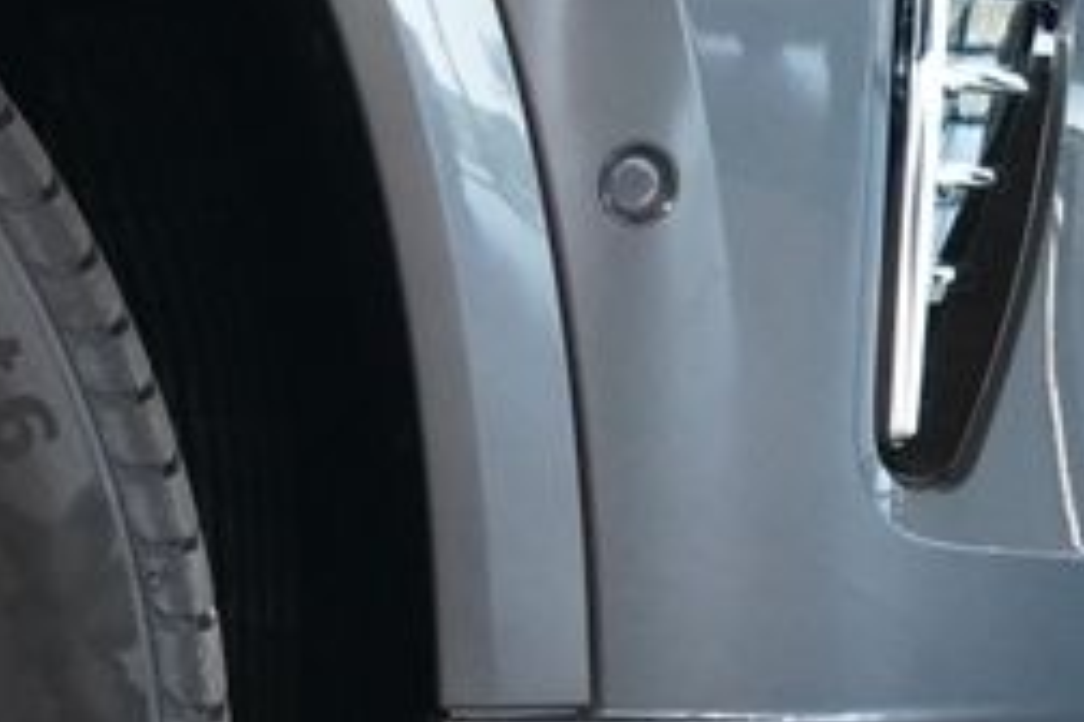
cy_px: 767
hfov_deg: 7.0
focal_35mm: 284
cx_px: -1007
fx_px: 8551
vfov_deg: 4.8
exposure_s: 1/160
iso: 8000
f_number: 5.6
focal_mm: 70
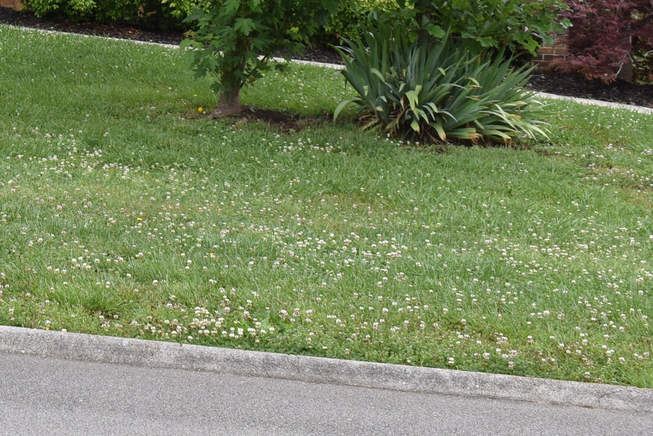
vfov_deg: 11.2
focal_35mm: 119
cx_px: -171
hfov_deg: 16.3
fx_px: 2165
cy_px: -159
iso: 220
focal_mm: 29
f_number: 8
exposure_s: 1/250
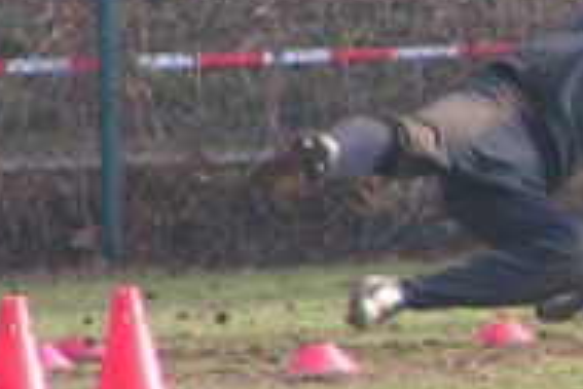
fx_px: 27107
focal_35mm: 1674
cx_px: 1040
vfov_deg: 0.8
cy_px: 65
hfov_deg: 1.2
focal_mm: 58
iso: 100
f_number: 3.5
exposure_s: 1/400
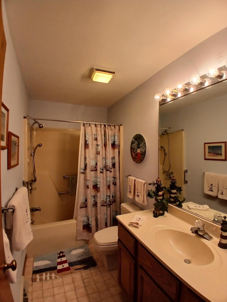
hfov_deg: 74.7
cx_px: 114
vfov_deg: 91.0
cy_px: 151
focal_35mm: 17
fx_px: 149
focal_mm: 1.4
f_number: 2.2
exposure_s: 1/60
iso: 80
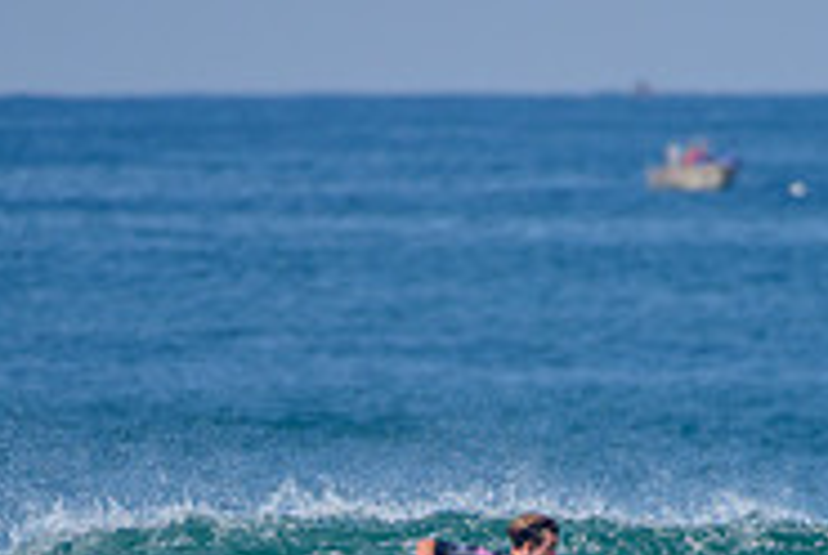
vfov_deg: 0.9
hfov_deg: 1.3
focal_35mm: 1564
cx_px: 501
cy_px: 826
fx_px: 36029
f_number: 5.6
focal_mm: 500
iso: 160
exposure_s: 1/2000
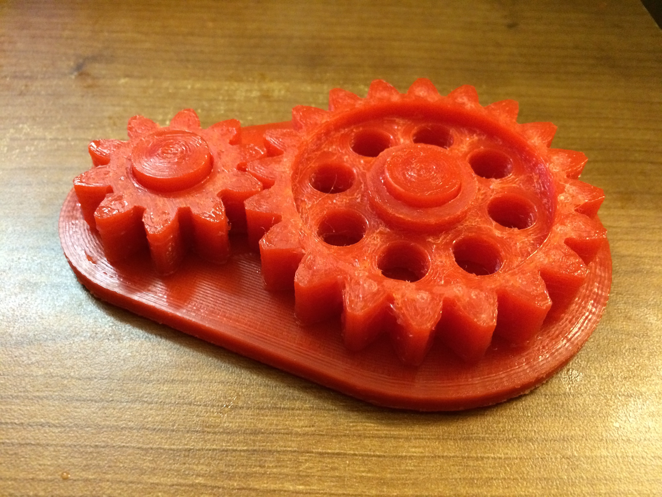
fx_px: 555
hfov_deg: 61.7
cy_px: 248
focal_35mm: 29
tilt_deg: -48.8
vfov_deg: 48.2
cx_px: 331
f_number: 2.2
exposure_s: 1/30
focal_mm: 4.15
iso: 320
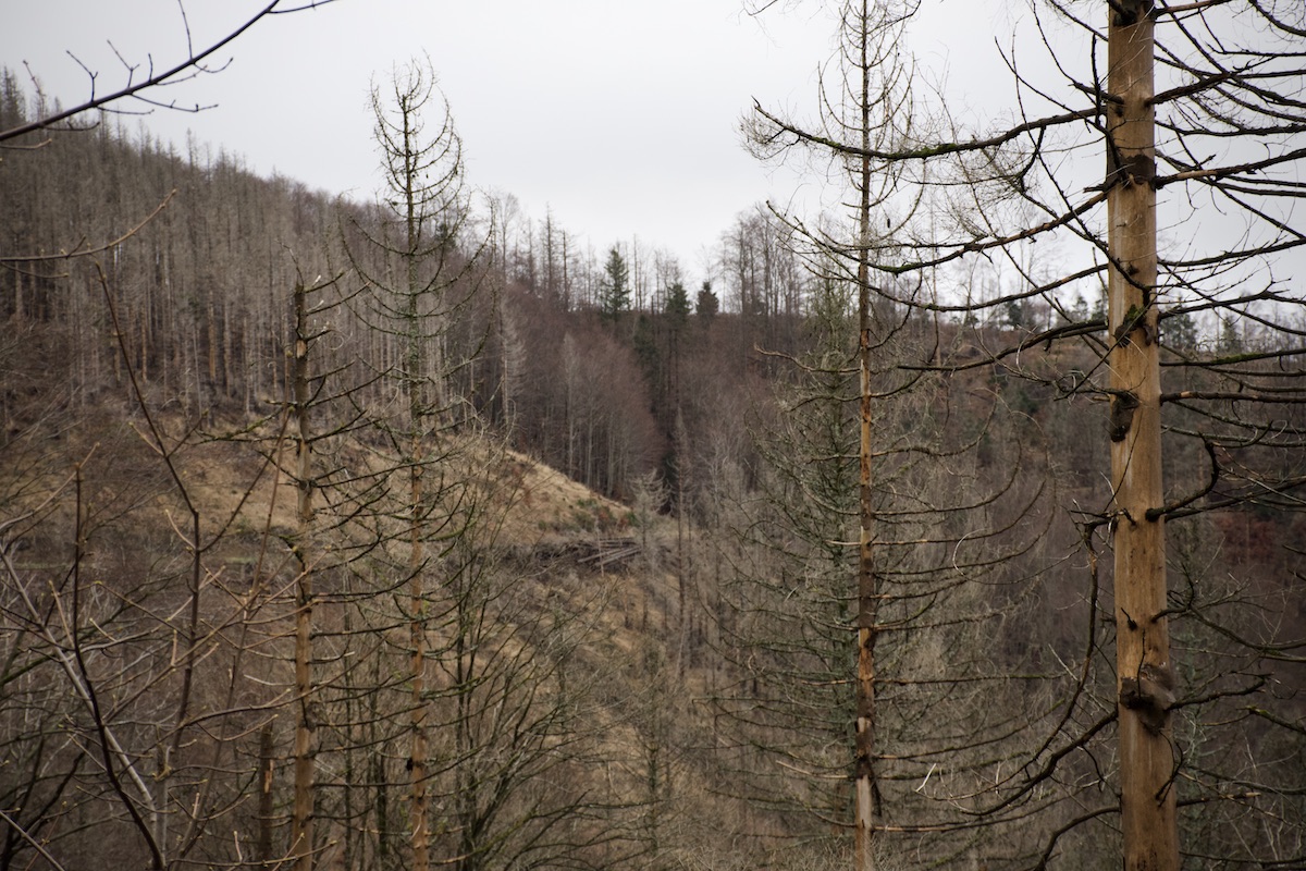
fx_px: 4081
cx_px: 653
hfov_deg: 18.2
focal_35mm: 112
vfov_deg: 12.2
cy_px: 436
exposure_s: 1/160
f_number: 8
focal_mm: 75
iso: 800
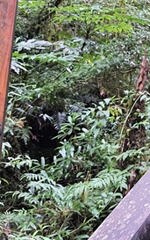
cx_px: 234
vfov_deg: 19.8
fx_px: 660
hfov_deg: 12.3
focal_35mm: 101
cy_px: -18
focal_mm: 4.32
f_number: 1.7
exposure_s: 1/120
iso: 250
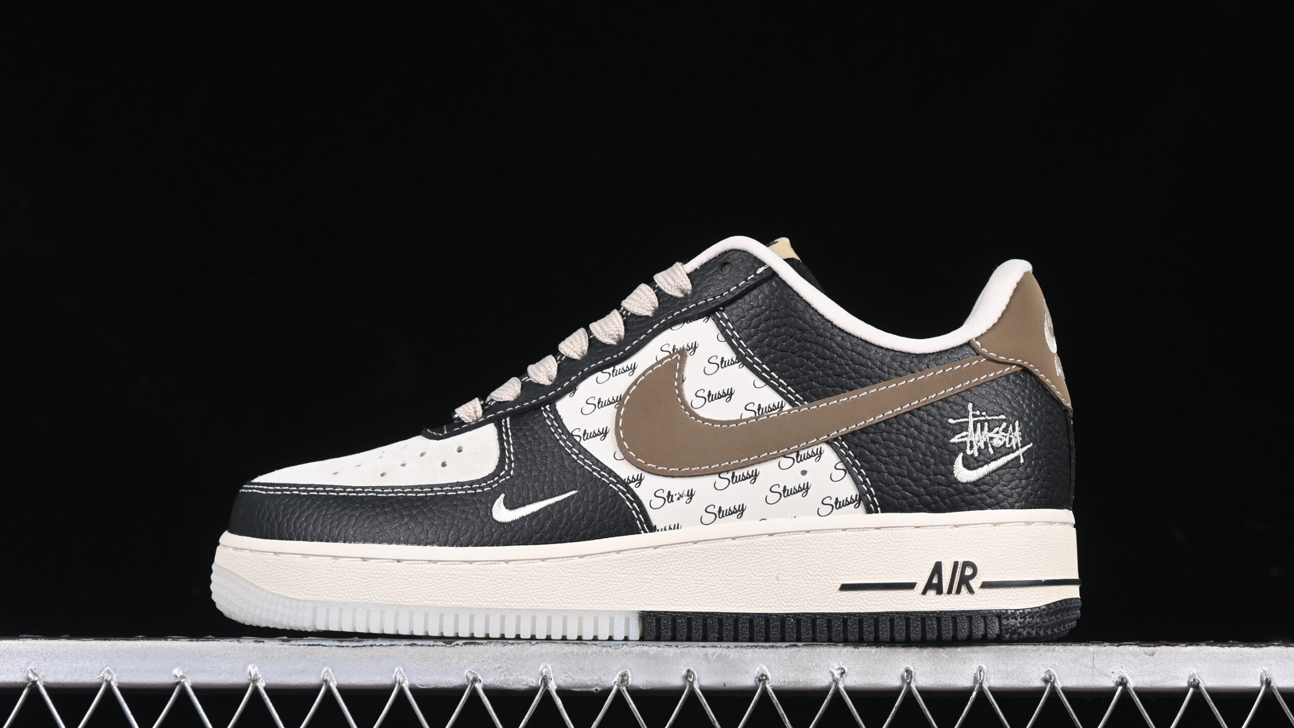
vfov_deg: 15.3
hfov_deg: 26.9
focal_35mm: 79
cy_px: 373
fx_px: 2711
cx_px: 644
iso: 160
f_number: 7.1
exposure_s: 1/60
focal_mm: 50
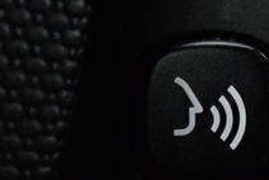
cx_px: 275
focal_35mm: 274
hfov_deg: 7.5
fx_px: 2050
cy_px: 87
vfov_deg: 5.0
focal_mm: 24
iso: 5000
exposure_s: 1/160
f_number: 5.6
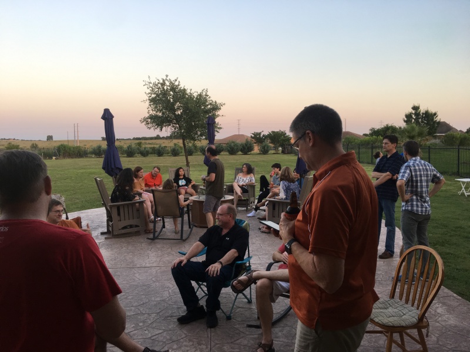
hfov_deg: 61.7
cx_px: 235
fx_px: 394
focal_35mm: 29
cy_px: 176
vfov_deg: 48.2
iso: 40
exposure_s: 1/120
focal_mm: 4.15
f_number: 2.2
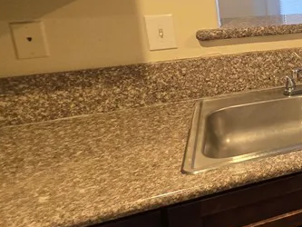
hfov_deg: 28.7
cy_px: 35
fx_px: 349
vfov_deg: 34.5
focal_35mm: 40
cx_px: 457
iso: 320
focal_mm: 2.2
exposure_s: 1/60
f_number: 1.9
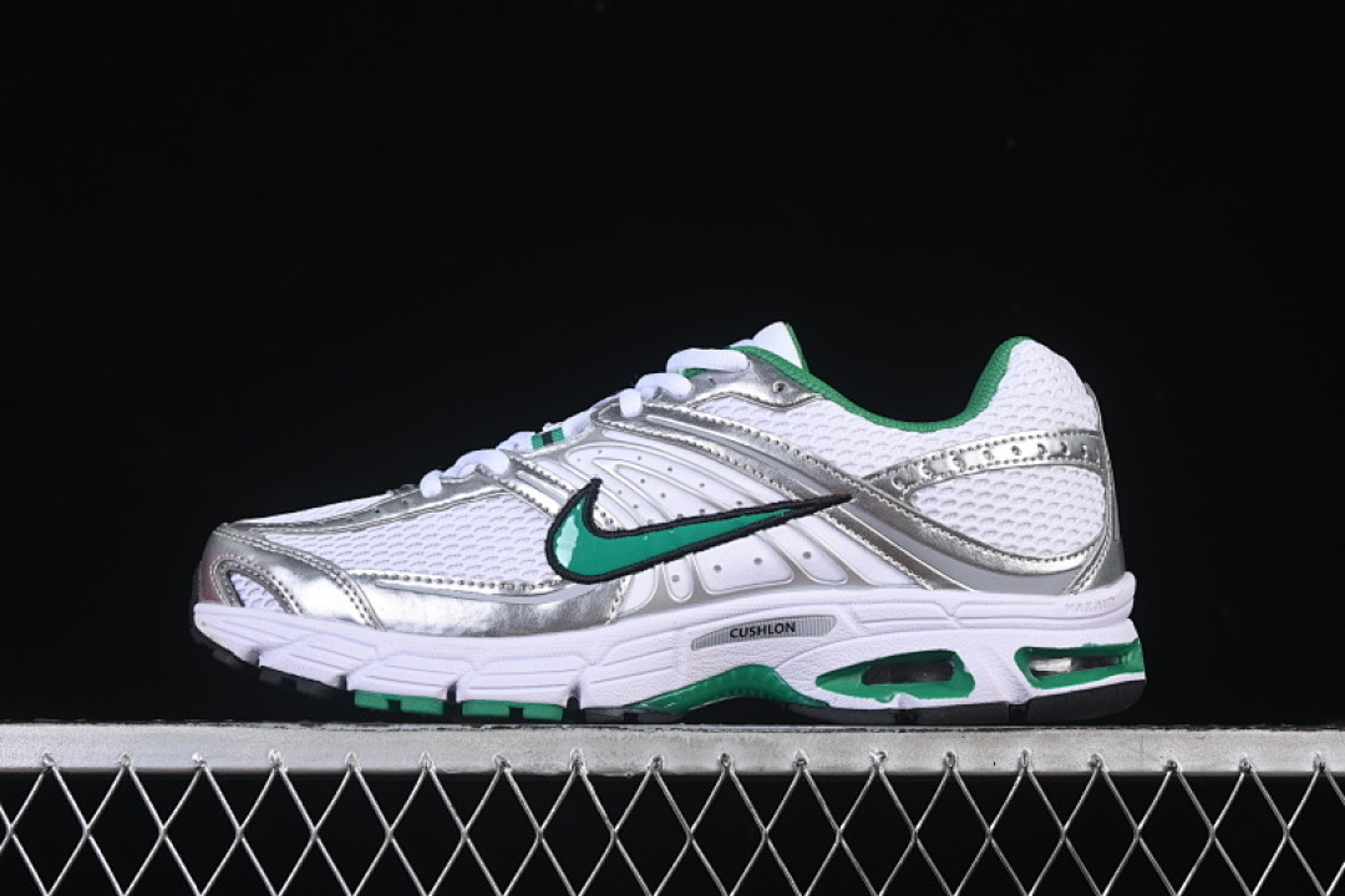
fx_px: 2802
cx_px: 672
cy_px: 448
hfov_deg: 27.0
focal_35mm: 75
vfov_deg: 18.2
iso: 160
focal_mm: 50
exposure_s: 1/80
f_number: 8
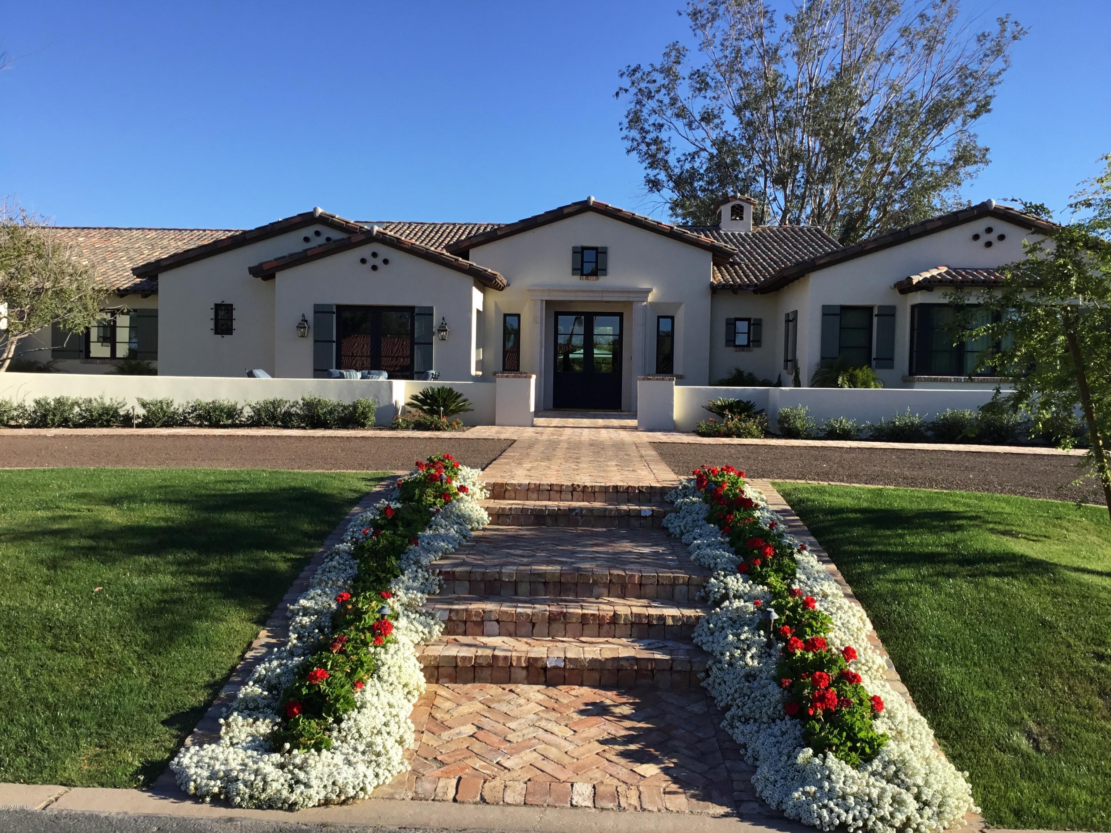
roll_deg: -0.6
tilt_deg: -2.3
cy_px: 416
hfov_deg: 58.4
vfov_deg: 45.4
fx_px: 995
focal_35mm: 31
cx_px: 556
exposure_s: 1/815
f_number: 2.4
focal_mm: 3.3
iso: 25
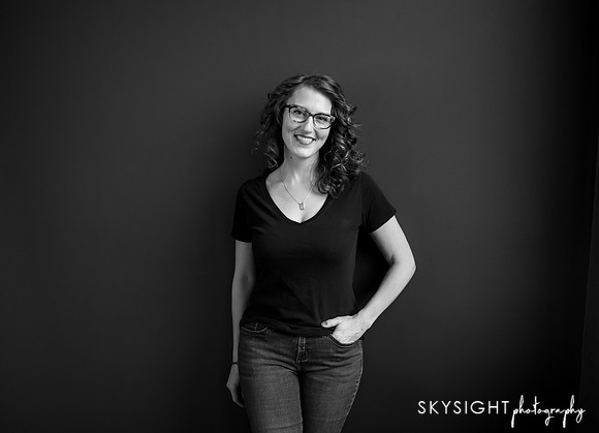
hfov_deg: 50.7
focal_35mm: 37
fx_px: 632
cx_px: 274
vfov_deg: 37.8
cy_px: 216
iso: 3200
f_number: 2.8
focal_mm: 35
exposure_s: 1/250
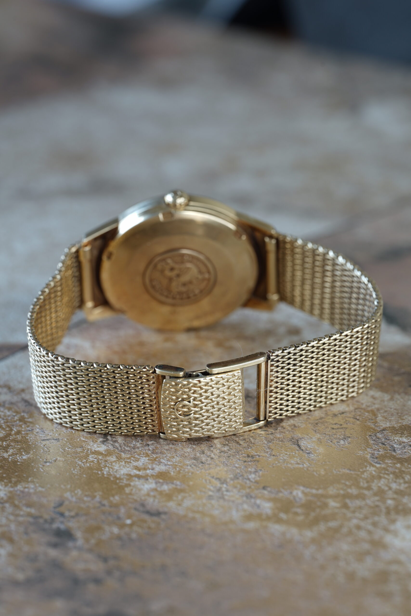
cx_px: 206
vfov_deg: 19.5
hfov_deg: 13.0
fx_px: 1798
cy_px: 308
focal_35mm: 105
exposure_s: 1/4
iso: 80
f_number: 8
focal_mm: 105
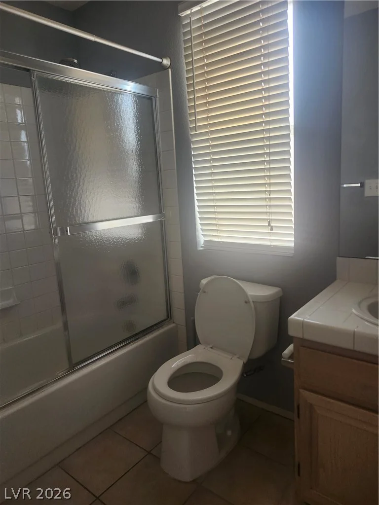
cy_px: 252
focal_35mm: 23
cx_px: 190
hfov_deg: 58.9
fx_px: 336
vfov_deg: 73.9
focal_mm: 5.54
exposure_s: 1/120
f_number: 1.8
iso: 640
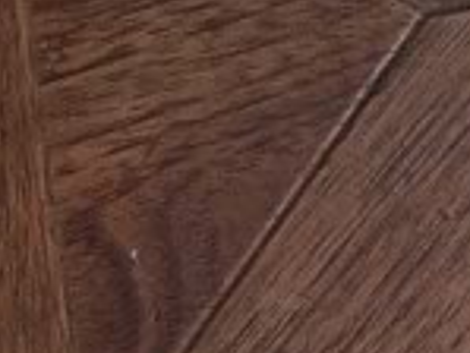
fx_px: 3275
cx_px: 1123
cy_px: -107
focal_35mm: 241
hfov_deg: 7.7
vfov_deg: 6.1
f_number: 2.8
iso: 80
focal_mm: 6
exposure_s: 1/60
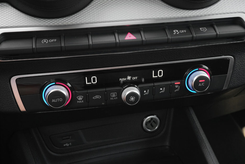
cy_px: 82
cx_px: 122
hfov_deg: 46.4
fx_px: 286
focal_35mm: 42
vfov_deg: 31.9
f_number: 9
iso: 2000
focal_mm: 28
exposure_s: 1/160
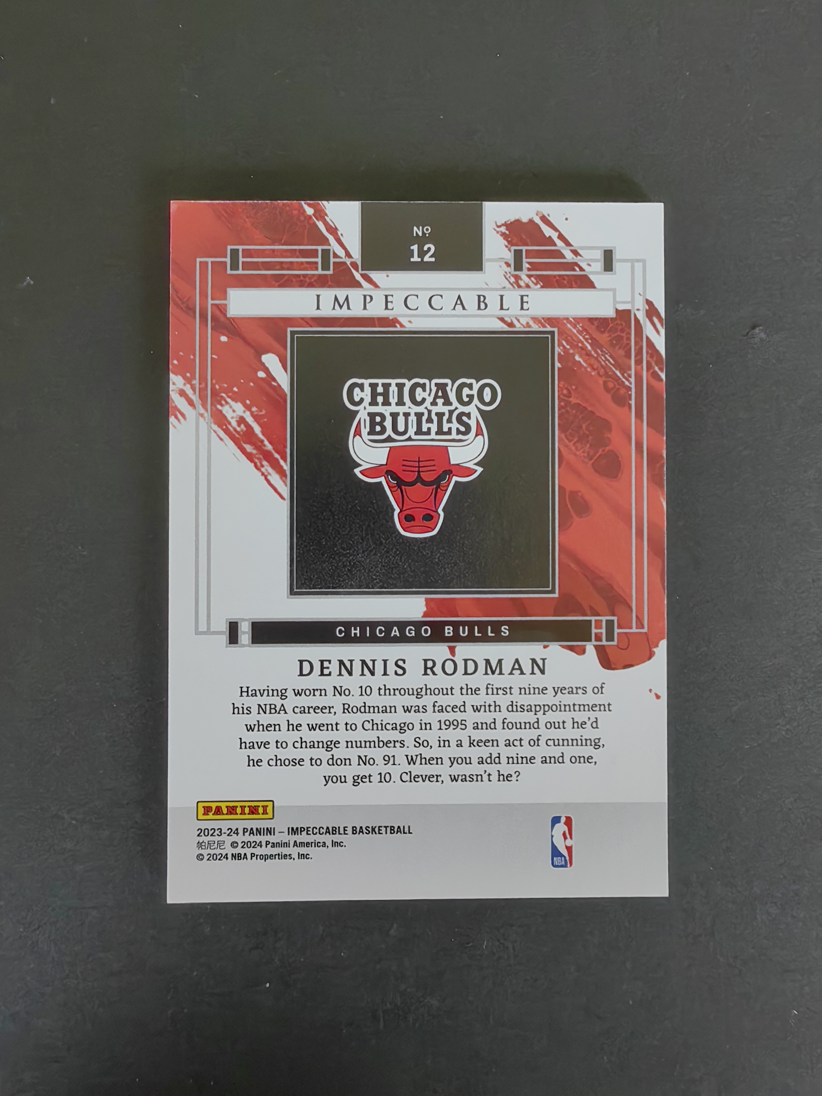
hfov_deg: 51.4
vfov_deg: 65.3
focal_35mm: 27
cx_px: 411
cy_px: 548
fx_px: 855
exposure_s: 1/50
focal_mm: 1.76
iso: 250
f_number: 2.2
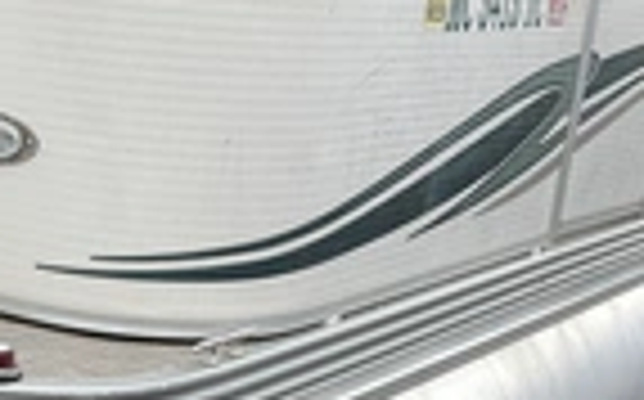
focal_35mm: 86
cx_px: 72
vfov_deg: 14.7
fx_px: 1508
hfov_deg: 23.5
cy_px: 476
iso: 25
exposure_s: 1/593
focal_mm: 3
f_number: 1.8
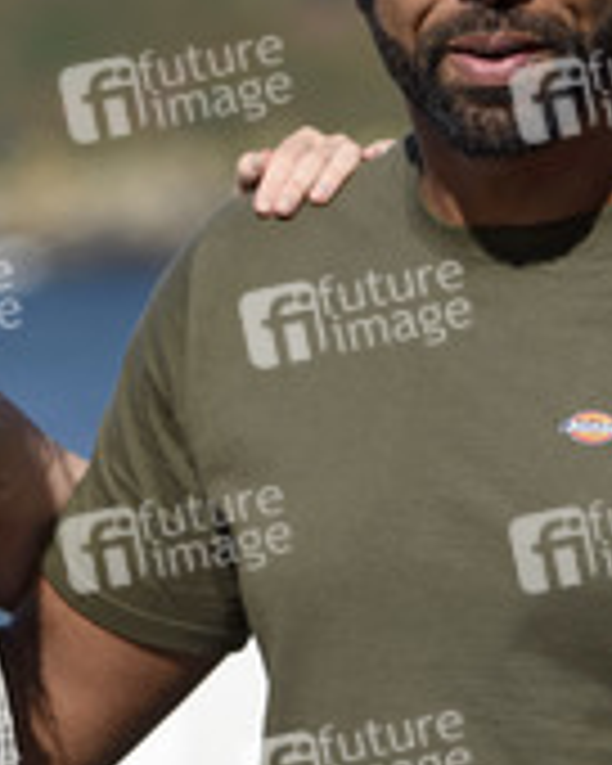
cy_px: 202
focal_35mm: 505
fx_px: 11439
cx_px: -214
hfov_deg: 3.1
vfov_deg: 3.8
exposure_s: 1/4000
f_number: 4
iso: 200
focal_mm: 135
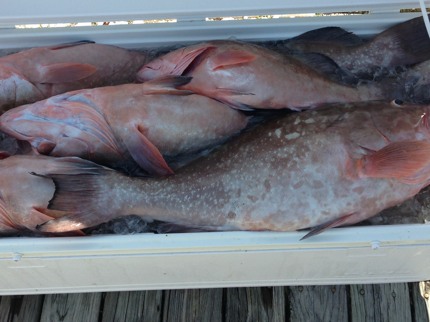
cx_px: 193
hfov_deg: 38.9
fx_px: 609
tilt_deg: -60.4
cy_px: 90
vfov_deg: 29.3
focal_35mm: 49
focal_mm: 4.12
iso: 50
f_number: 2.4
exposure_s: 1/602
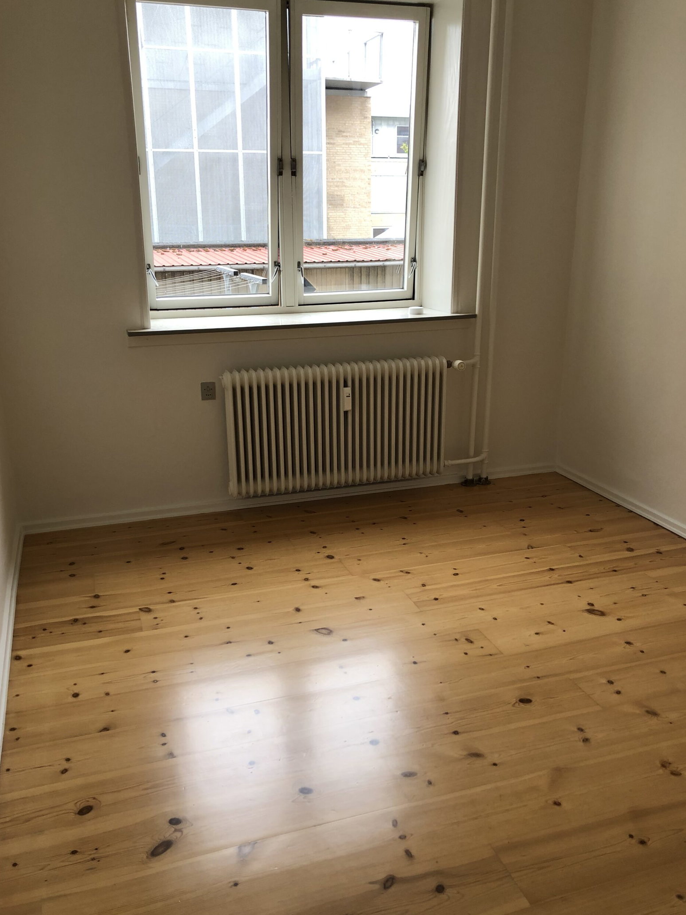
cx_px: 333
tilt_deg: -17.3
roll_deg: -0.1
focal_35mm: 29
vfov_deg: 61.7
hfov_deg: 48.2
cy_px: 467
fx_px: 766
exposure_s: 1/100
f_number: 1.8
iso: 32
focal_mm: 3.99
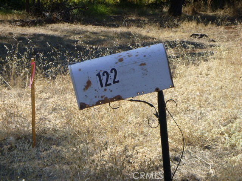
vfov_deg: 17.4
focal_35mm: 85
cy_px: 90
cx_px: 121
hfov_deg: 23.0
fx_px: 594
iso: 100
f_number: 5.7
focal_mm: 15.3
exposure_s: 1/200
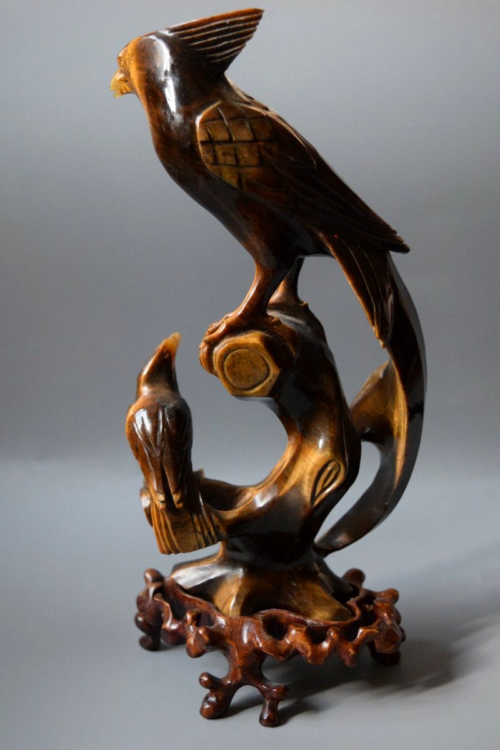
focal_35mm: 48
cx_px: 250
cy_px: 375
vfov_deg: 41.1
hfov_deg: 28.1
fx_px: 1000
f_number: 4.5
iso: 3200
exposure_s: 1/80
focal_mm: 32
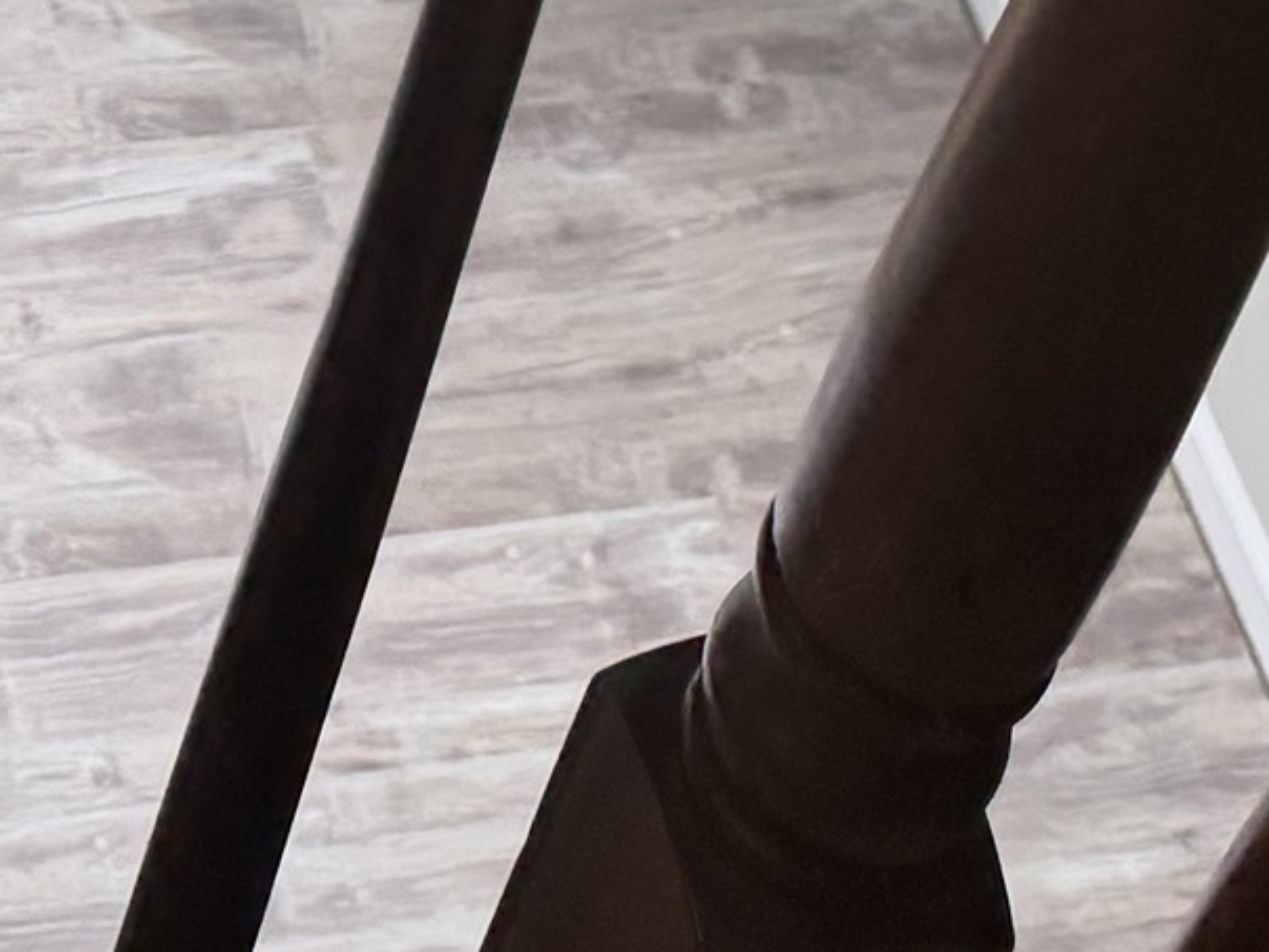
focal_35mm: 122
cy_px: -1343
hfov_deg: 15.3
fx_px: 4472
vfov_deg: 10.4
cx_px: -414
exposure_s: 1/120
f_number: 1.78
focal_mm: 6.76
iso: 160
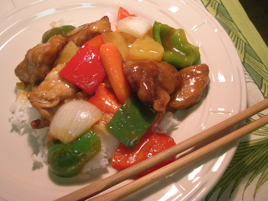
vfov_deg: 37.7
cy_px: 100
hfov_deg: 49.0
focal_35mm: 38
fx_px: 294
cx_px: 134
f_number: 3
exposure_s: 1/8.2
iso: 50
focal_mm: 6.4
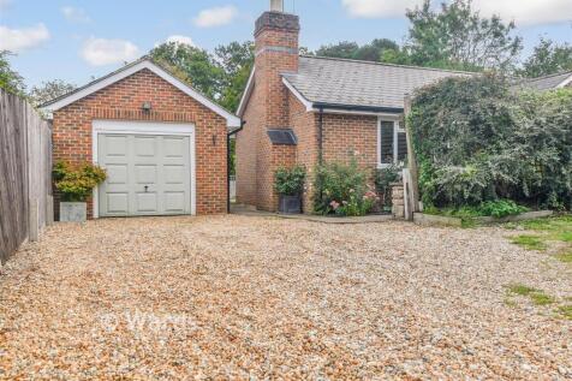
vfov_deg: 43.6
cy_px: 190
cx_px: 286
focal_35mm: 30
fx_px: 476
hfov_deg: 61.9
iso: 160
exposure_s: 1/200
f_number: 8
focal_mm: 20
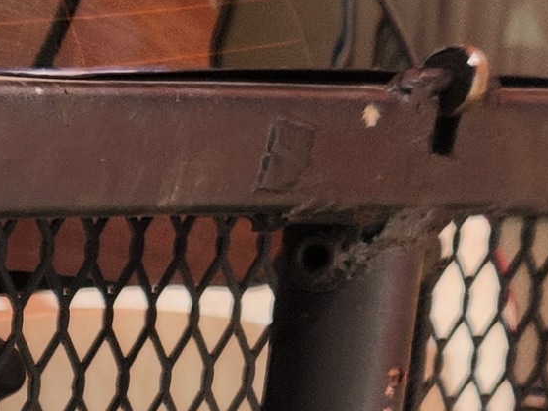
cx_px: -720
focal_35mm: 165
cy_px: 981
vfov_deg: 8.3
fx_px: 2611
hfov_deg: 10.5
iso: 20
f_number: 1.8
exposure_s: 1/196
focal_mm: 5.4
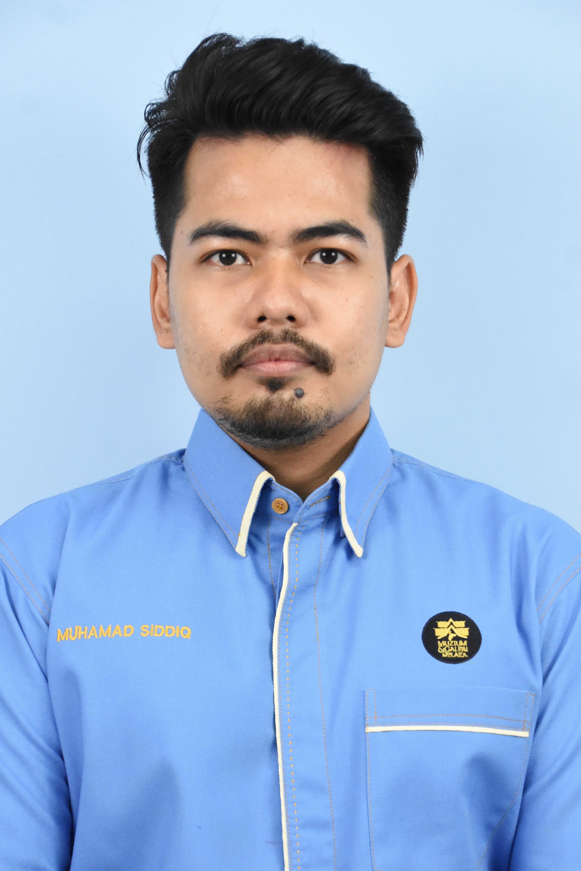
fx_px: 2106
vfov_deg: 23.4
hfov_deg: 15.7
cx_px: 290
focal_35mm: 87
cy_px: 436
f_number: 5.6
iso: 4000
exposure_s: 1/400
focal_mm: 58
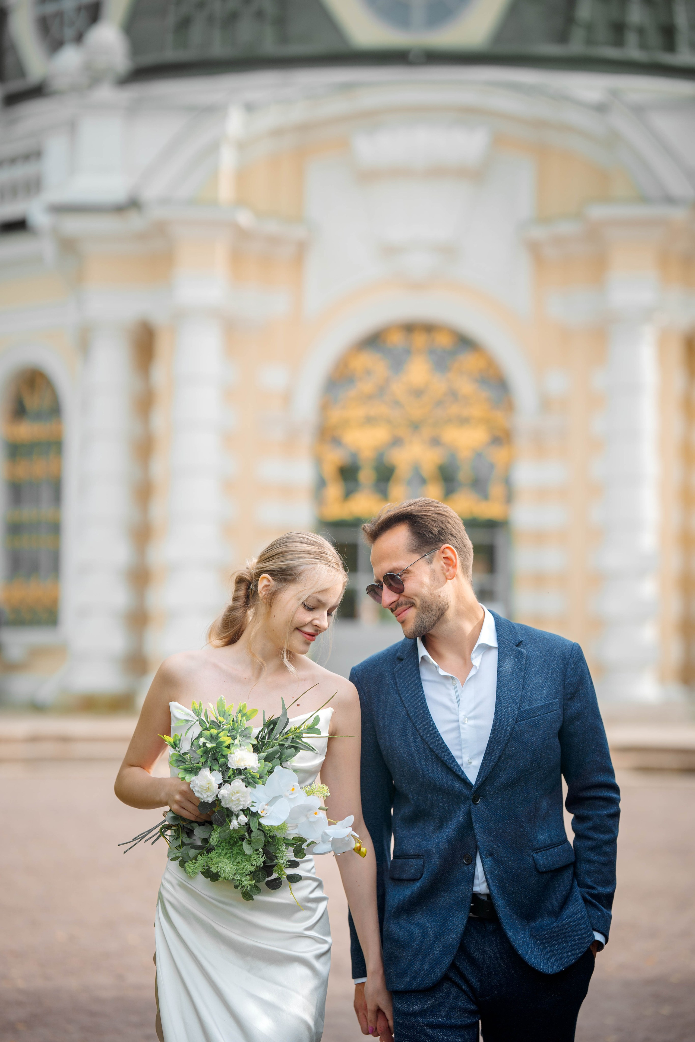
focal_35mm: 85
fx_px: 2461
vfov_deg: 23.9
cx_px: 348
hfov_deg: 16.1
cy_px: 521
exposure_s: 1/1600
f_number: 2
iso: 100
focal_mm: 85
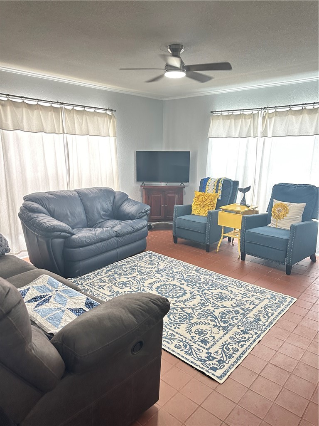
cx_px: 160
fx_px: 295
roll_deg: -0.1
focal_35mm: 24
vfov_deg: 71.6
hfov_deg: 56.8
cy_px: 213
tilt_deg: -12.9
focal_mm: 6.86
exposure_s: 1/60
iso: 400
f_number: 1.78
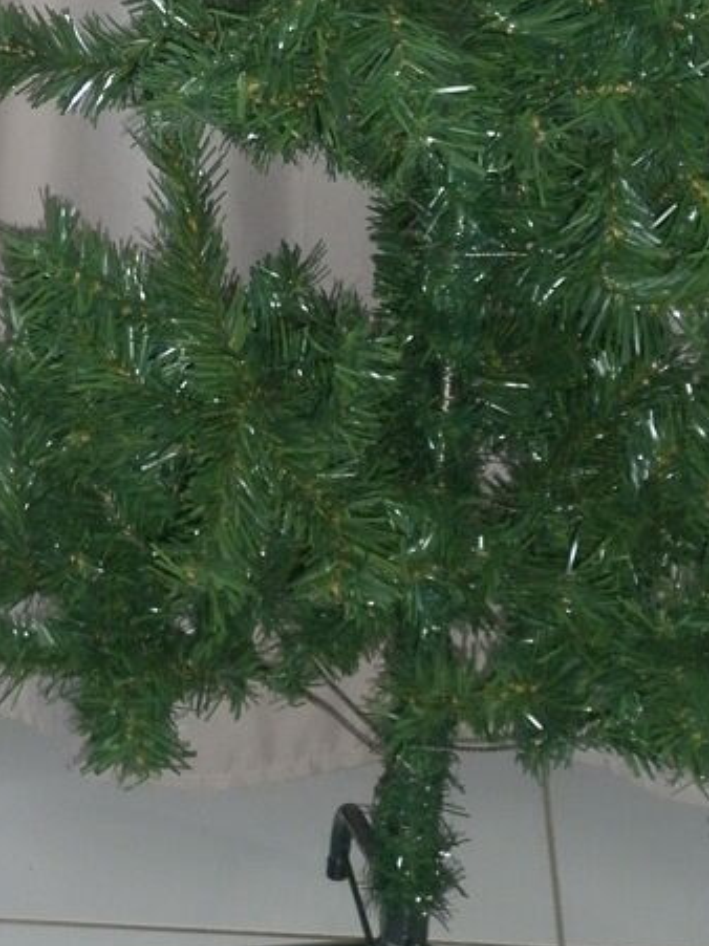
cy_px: -114
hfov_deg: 11.4
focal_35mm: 130
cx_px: 357
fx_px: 3552
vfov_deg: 14.8
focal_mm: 7.9
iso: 125
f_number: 3.5
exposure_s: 1/40
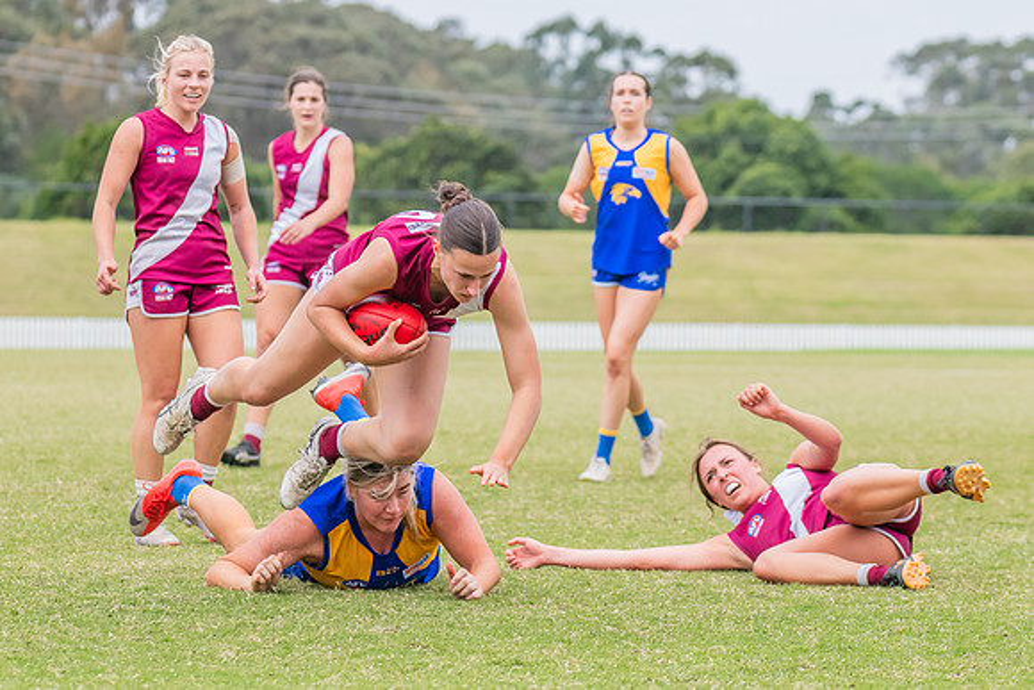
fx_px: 7035
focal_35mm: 245
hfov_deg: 8.4
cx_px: 442
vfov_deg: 5.6
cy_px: 350
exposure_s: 1/1250
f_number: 6.3
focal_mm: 170
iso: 800
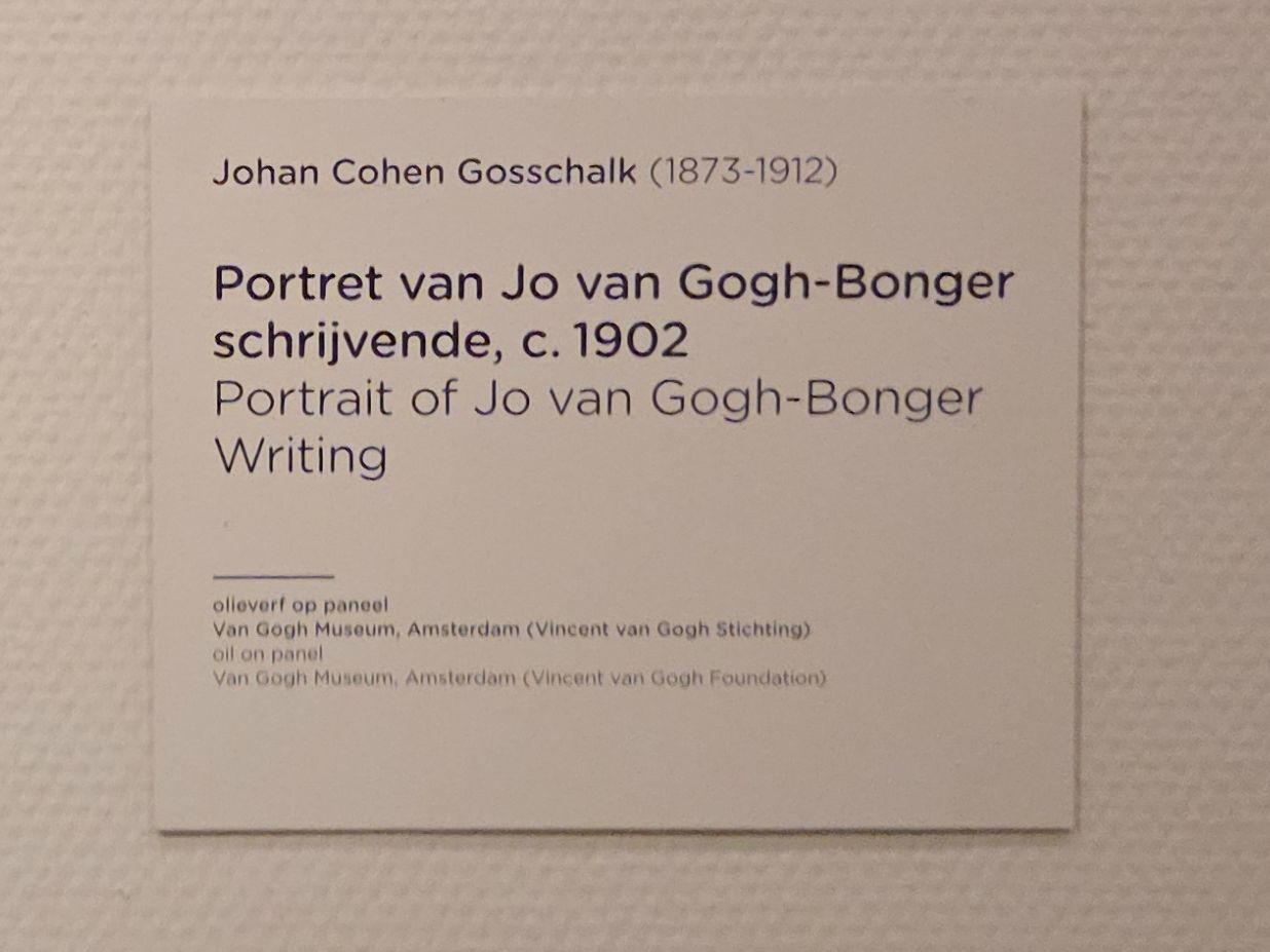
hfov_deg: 73.9
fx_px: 844
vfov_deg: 58.9
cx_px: 635
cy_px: 476
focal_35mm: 23
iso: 640
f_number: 1.8
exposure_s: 1/38
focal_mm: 5.4
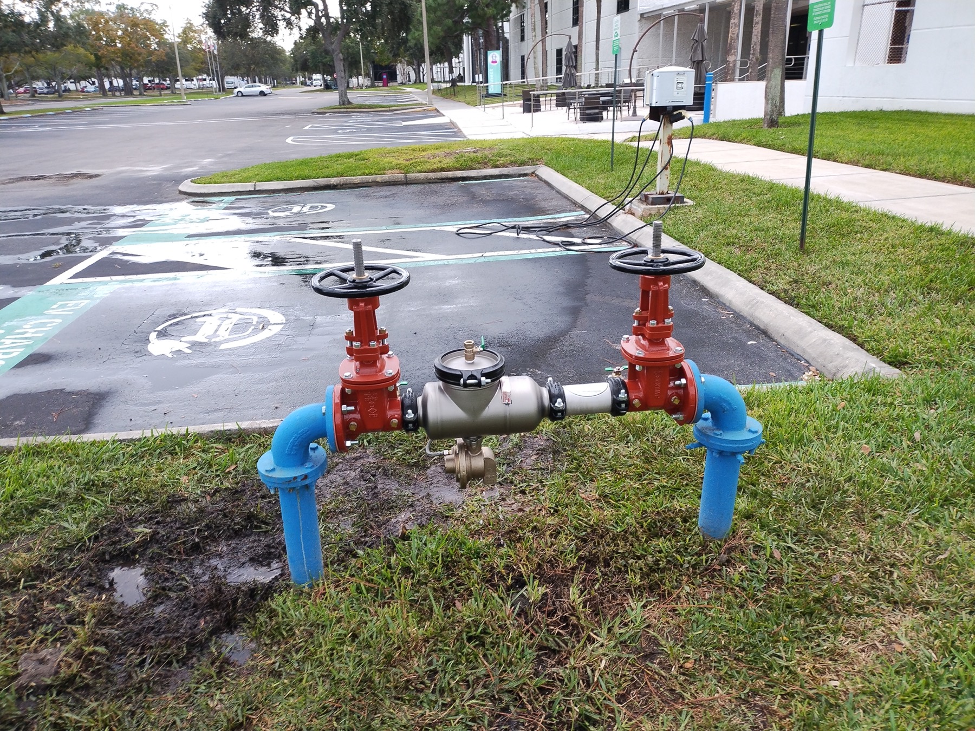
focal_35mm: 25
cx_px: 488
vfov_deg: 54.9
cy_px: 366
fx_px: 704
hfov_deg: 69.4
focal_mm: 4.71
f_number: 1.7
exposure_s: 1/120
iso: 100
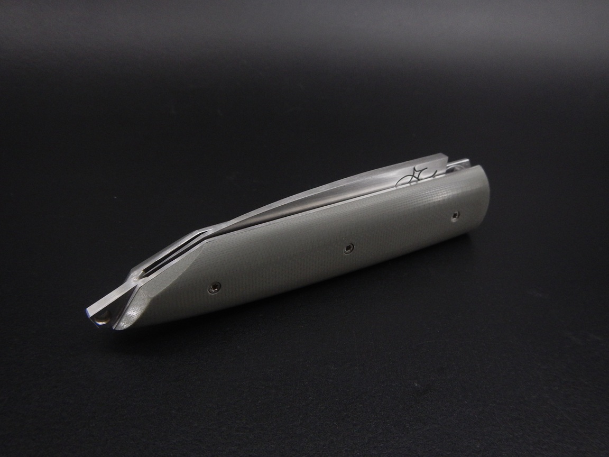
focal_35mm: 33
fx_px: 581
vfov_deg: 42.9
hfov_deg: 55.4
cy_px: 228
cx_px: 304
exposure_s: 1/30
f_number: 3.9
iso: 400
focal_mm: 5.9
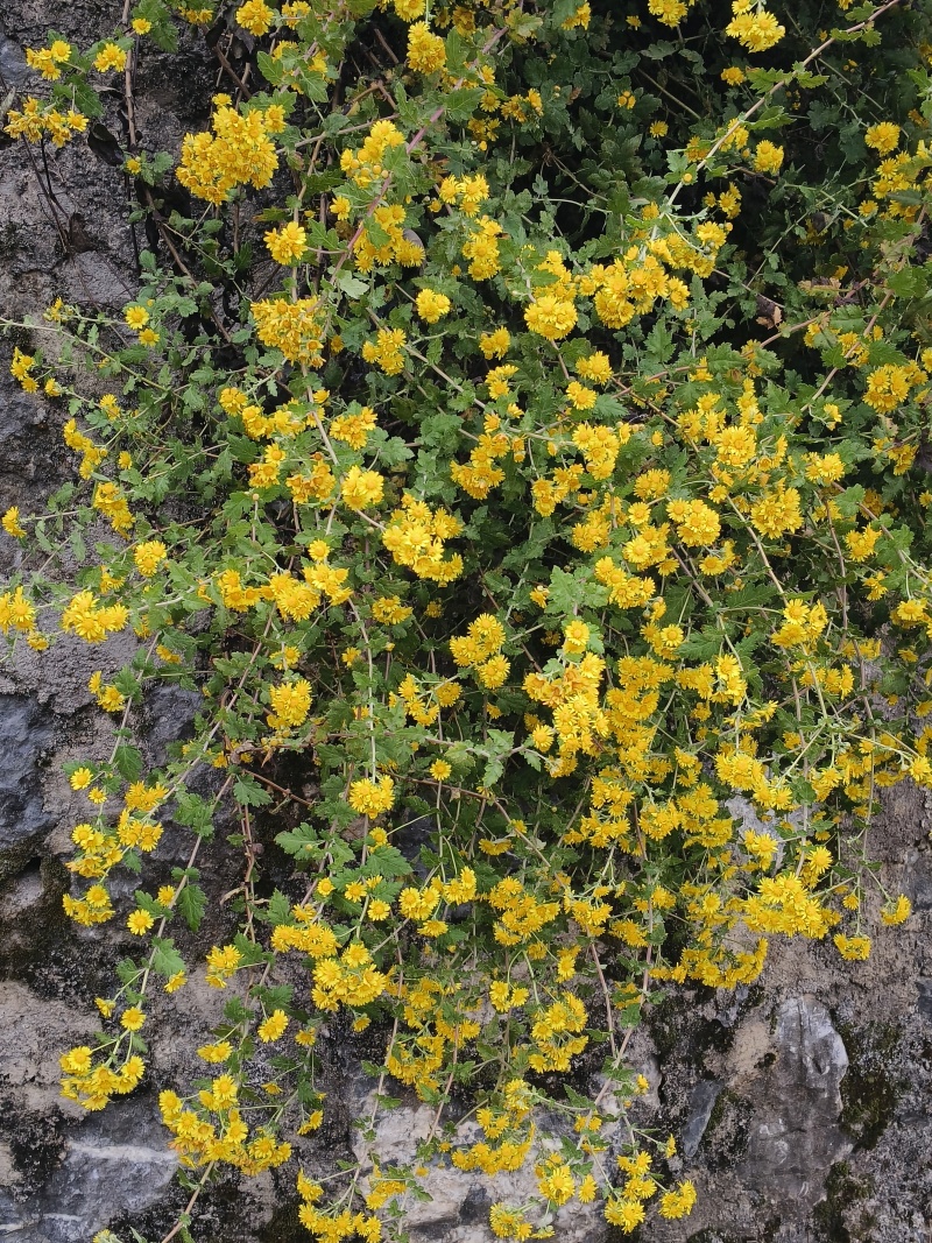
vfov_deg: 43.0
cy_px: 622
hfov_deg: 32.9
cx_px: 466
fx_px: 1580
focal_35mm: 44
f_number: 1.79
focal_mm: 4.84
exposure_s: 1/100
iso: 293
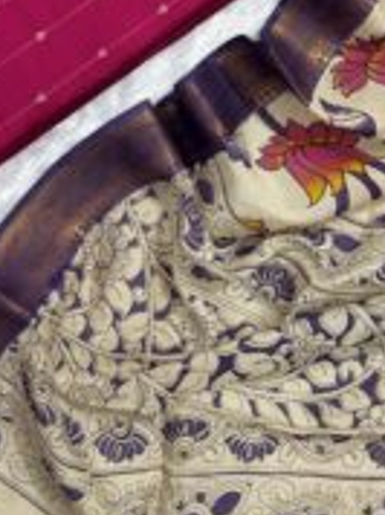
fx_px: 951
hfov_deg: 22.9
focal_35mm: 64
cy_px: -71
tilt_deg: -85.4
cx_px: 178
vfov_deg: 27.4
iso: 160
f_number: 1.6
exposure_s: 1/50
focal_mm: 5.96
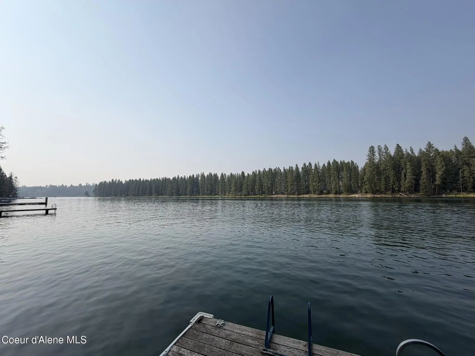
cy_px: 178
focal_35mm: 14
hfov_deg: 102.1
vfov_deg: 85.7
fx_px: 192
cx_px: 238
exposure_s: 1/864
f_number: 2.2
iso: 25
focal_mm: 2.22
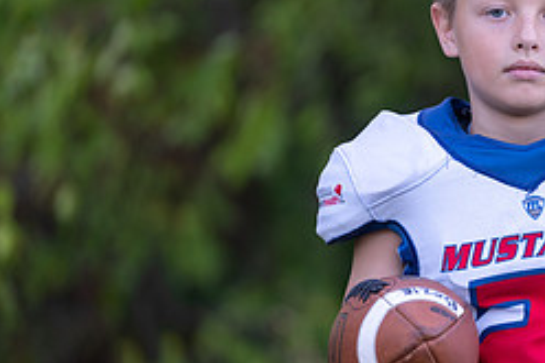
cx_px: 567
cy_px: 226
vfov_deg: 3.9
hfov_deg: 5.8
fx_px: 5386
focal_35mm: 356
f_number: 2.8
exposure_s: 1/320
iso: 400
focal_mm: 152
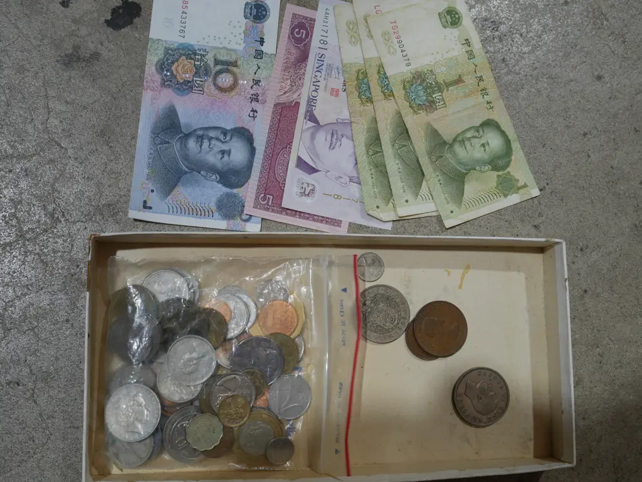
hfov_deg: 46.8
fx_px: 742
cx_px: 321
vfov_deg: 36.0
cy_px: 241
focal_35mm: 40
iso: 200
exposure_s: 1/60
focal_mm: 20
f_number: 5.6
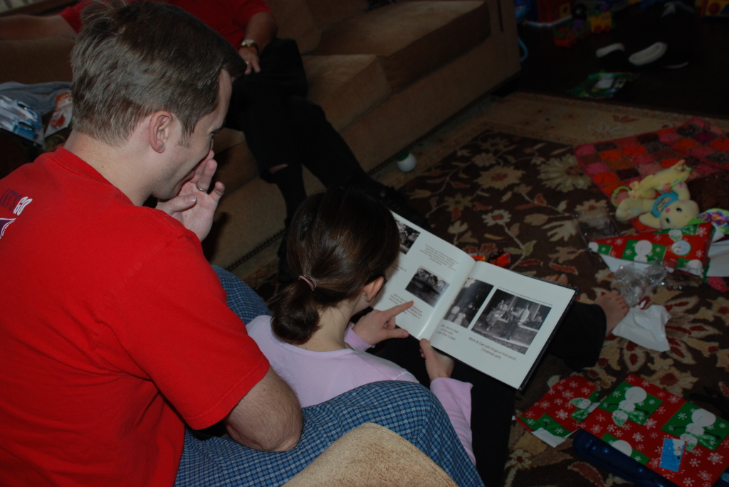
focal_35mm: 33
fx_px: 669
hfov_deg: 57.2
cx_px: 364
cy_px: 244
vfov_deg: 40.1
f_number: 3.8
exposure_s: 1/60
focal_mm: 22
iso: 200
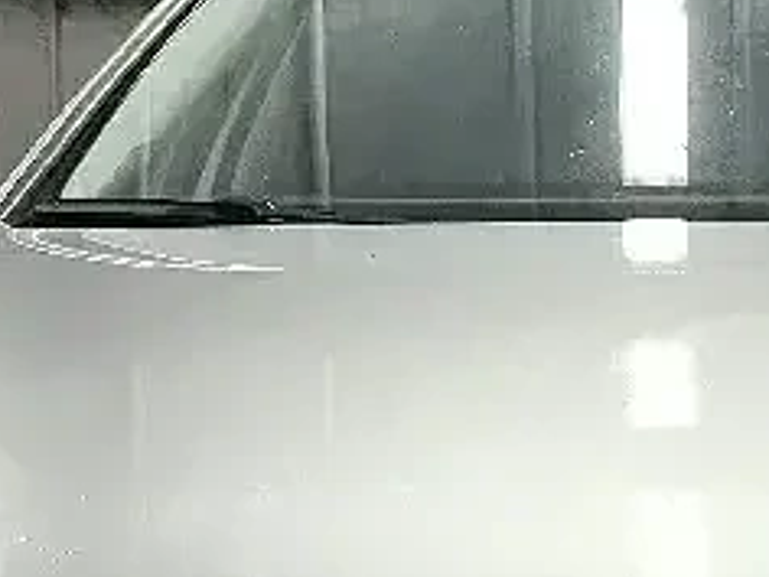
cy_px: 675
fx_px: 2444
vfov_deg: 13.1
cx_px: 675
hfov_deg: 17.6
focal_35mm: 110
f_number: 1.5
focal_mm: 5.7
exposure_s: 1/50
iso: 250
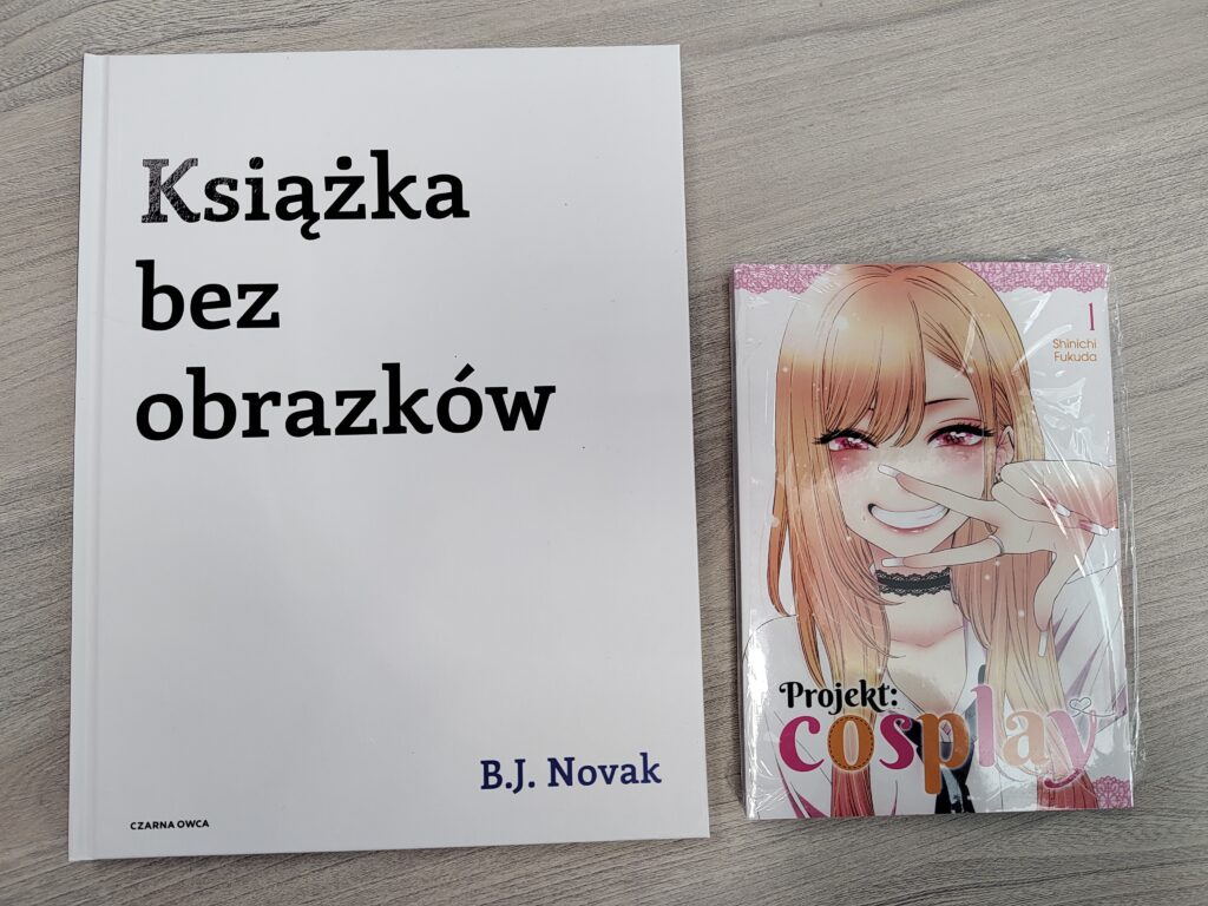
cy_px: 453
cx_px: 604
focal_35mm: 23
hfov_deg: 73.9
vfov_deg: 58.9
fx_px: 803
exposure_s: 1/100
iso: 550
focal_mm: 5.56
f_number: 1.8
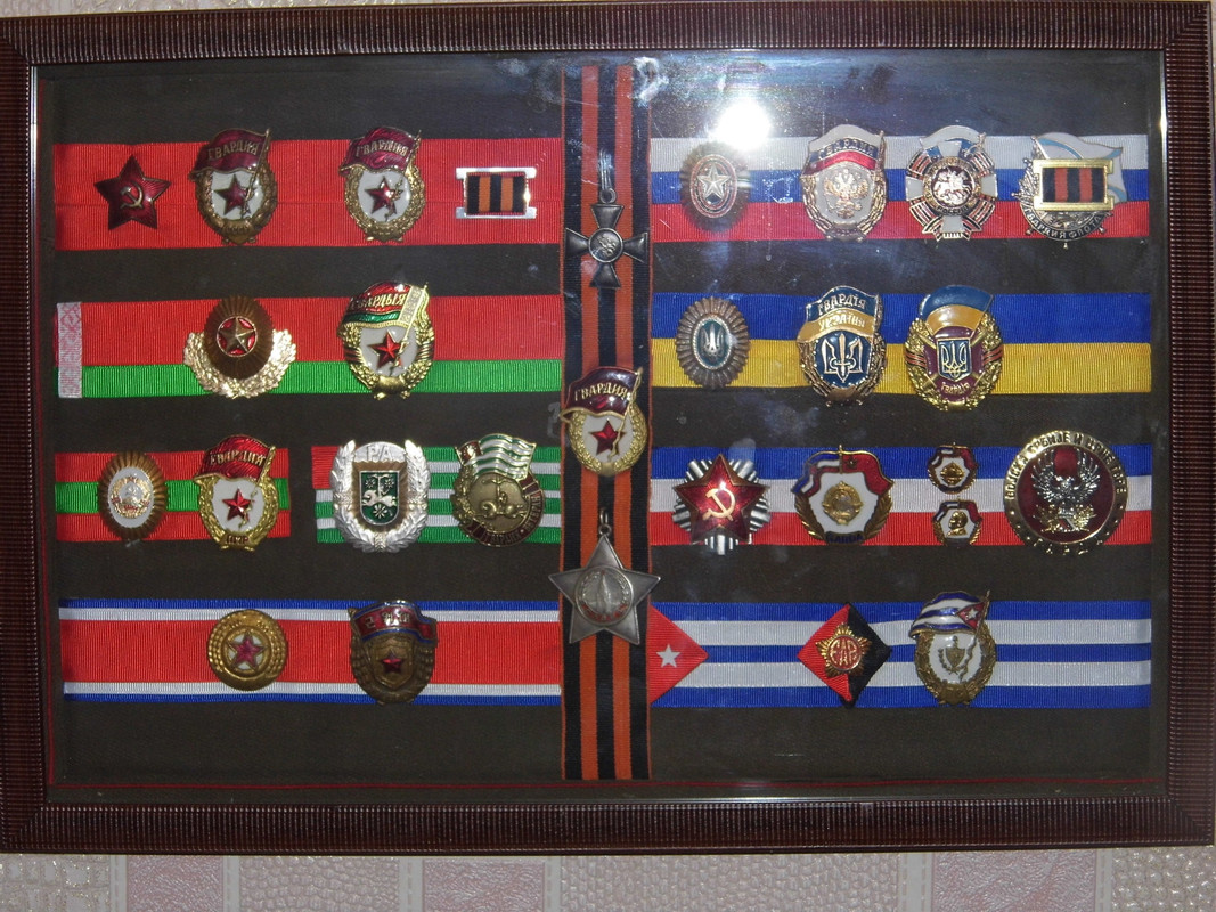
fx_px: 3723
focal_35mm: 106
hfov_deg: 18.5
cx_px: 608
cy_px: 456
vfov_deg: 14.0
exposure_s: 1/60
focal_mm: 19
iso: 100
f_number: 4.5
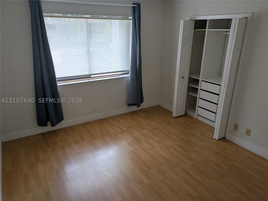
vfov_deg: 54.9
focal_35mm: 25
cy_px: 100
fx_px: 194
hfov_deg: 69.4
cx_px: 134
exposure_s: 1/120
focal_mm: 5.43
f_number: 1.89
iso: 81
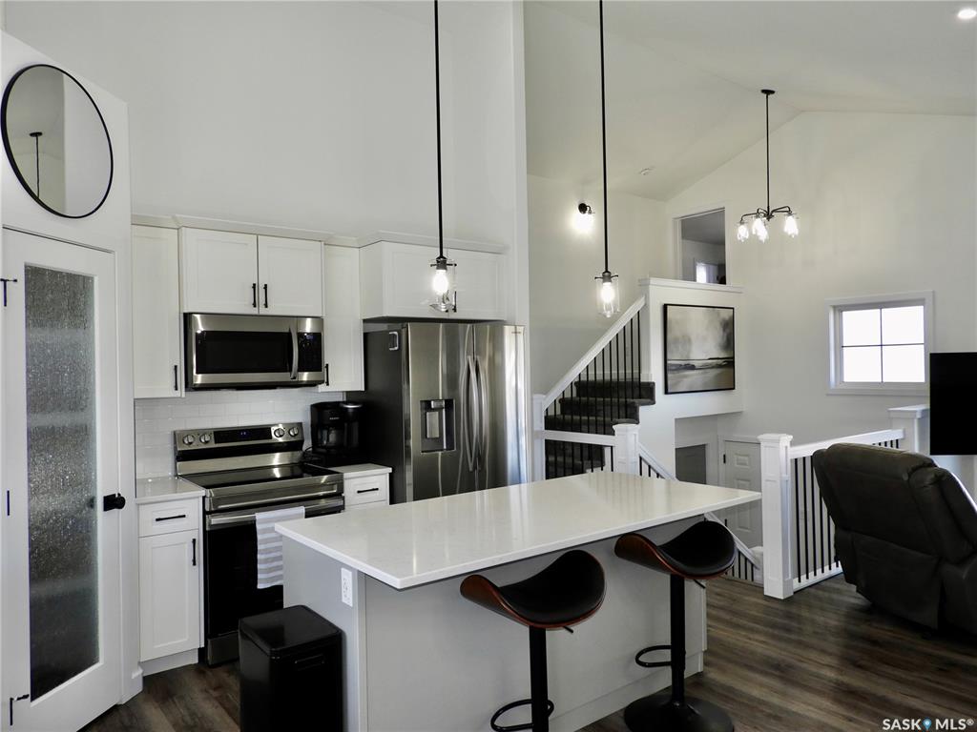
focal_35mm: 24
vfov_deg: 56.8
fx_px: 677
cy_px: 366
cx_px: 488
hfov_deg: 71.6
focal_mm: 4.3
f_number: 3.3
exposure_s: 1/50
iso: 100
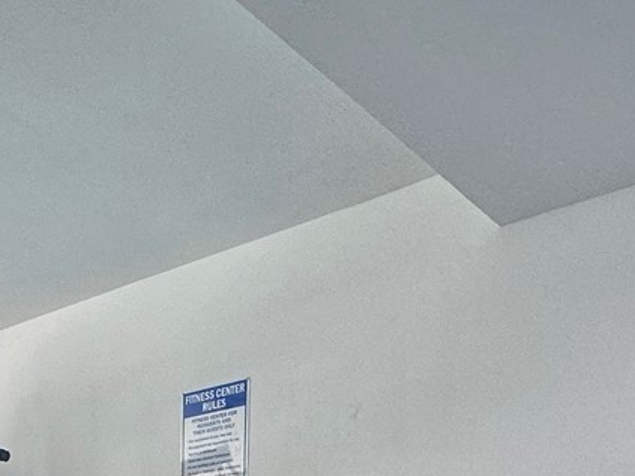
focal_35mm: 53
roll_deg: +0.0
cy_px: 803
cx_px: 84
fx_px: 972
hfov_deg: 34.5
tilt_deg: -7.6
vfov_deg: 21.0
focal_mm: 2.22
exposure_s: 1/120
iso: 100
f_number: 2.2
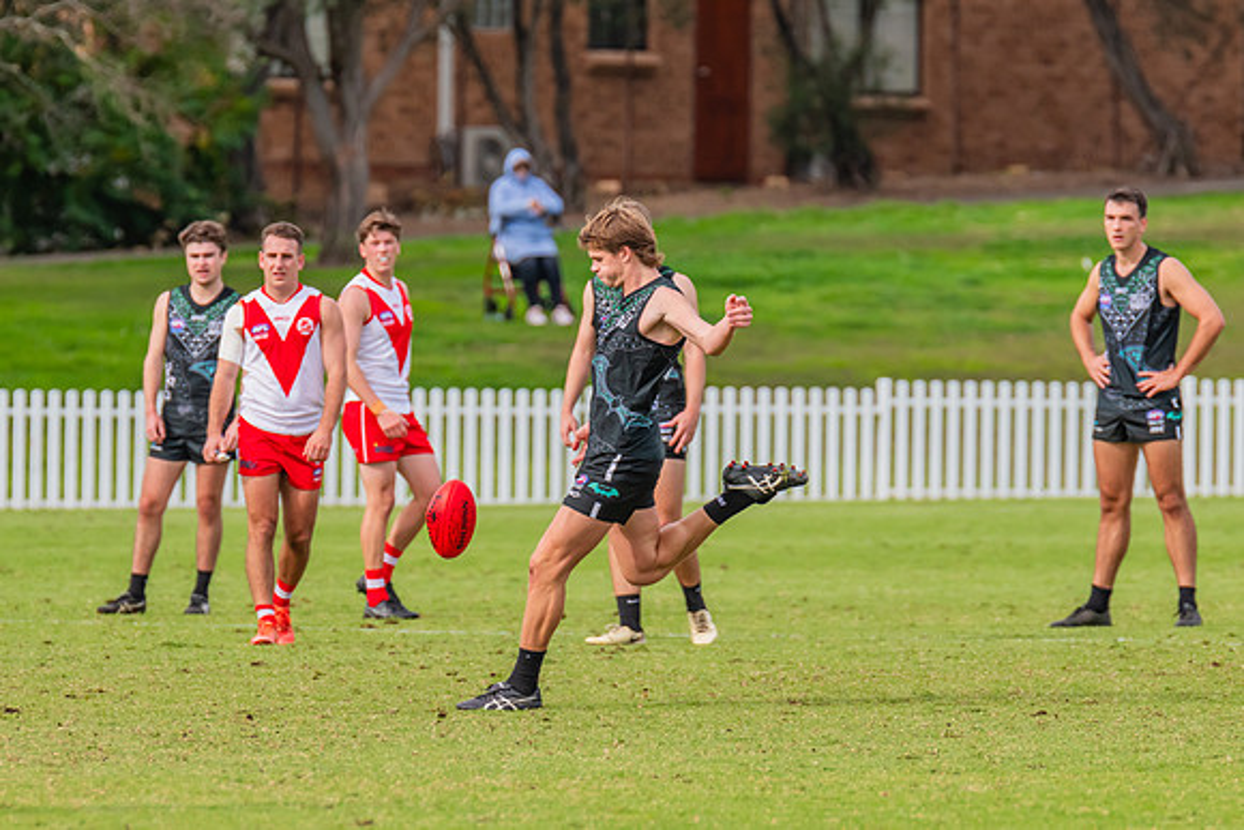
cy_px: 463
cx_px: 548
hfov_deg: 3.8
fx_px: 18780
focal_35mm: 543
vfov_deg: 2.5
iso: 800
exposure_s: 1/1600
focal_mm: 420
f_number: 6.3
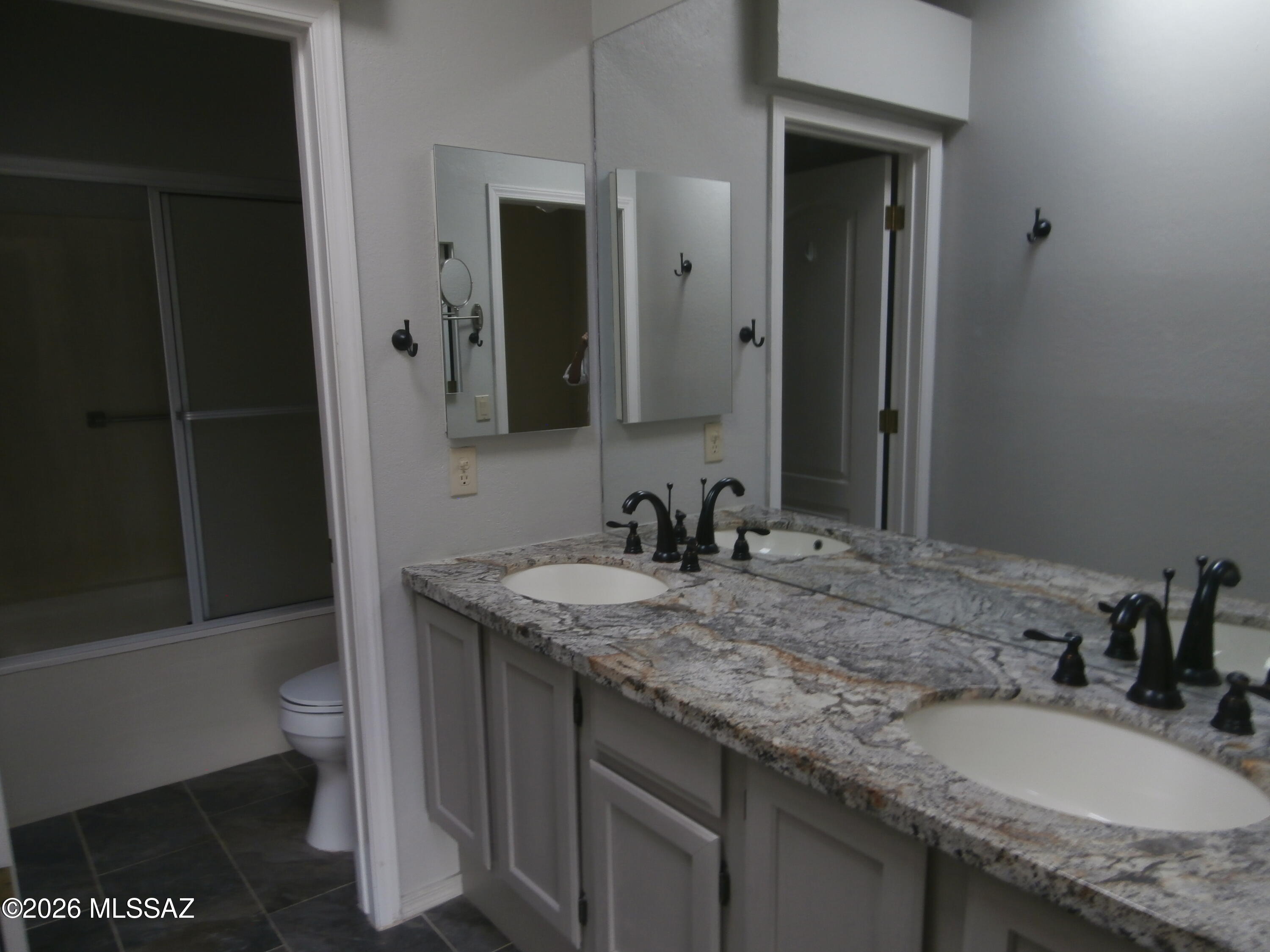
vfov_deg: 56.8
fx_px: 881
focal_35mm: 24
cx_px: 635
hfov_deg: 71.6
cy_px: 476
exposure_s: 1/8
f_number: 3
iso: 100
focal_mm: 4.2
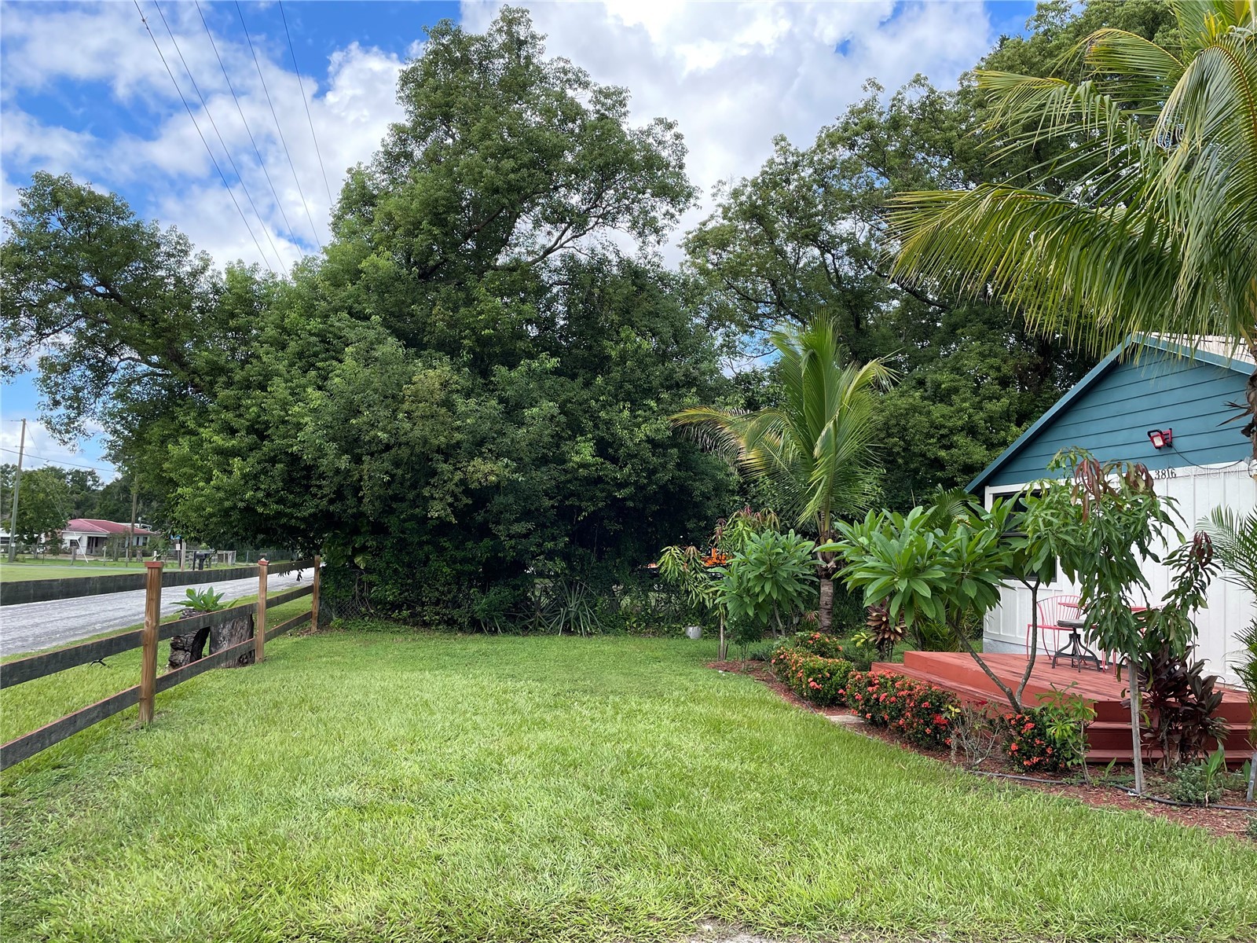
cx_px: 628
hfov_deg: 67.3
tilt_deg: +6.0
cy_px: 472
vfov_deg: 53.1
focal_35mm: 26
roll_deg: -2.3
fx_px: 944
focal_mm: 4.2
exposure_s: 1/988
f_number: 1.6
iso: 50
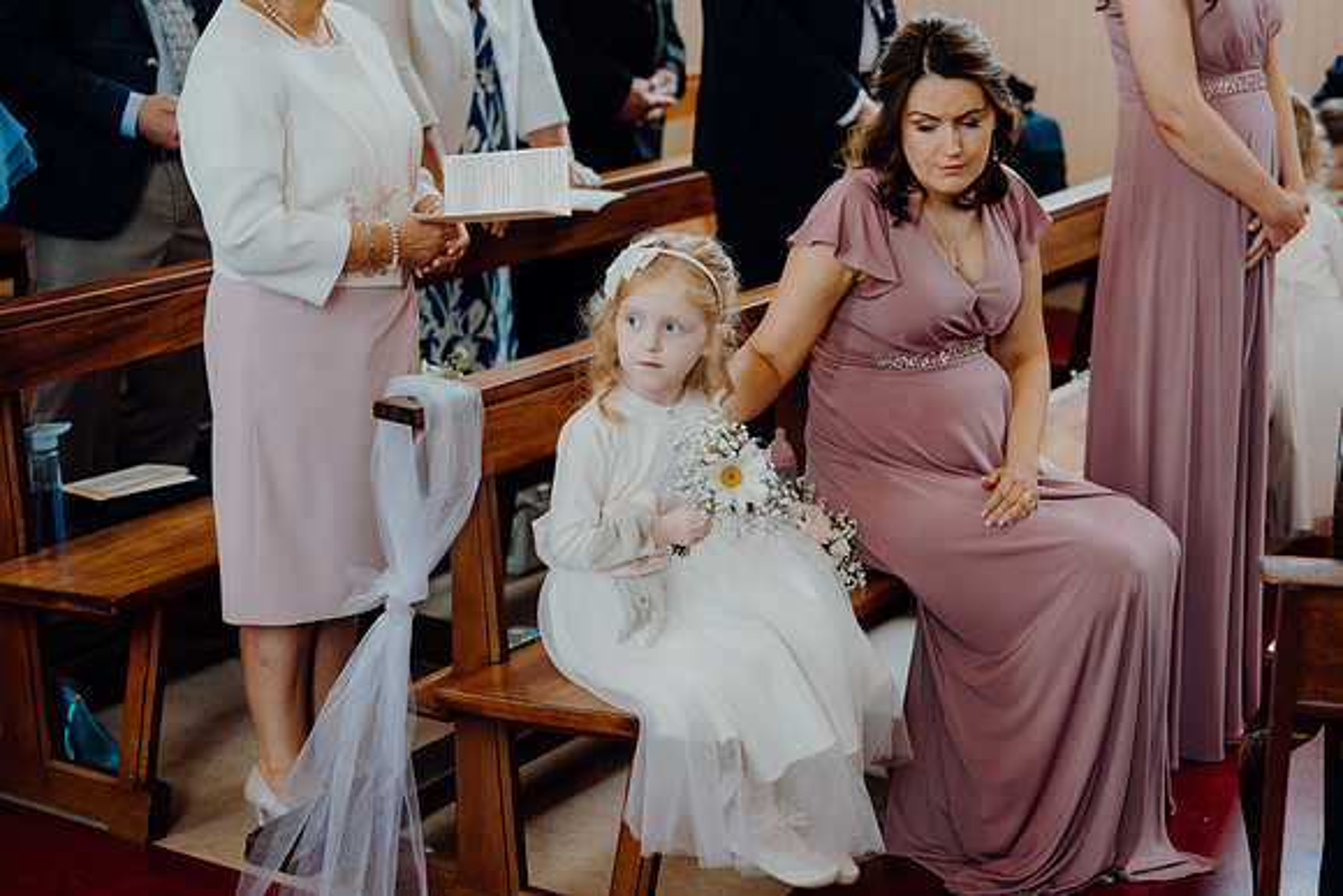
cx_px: 672
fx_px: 2612
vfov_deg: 19.5
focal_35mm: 70
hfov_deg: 28.8
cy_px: 448
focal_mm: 70
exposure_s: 1/200
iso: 640
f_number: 2.8
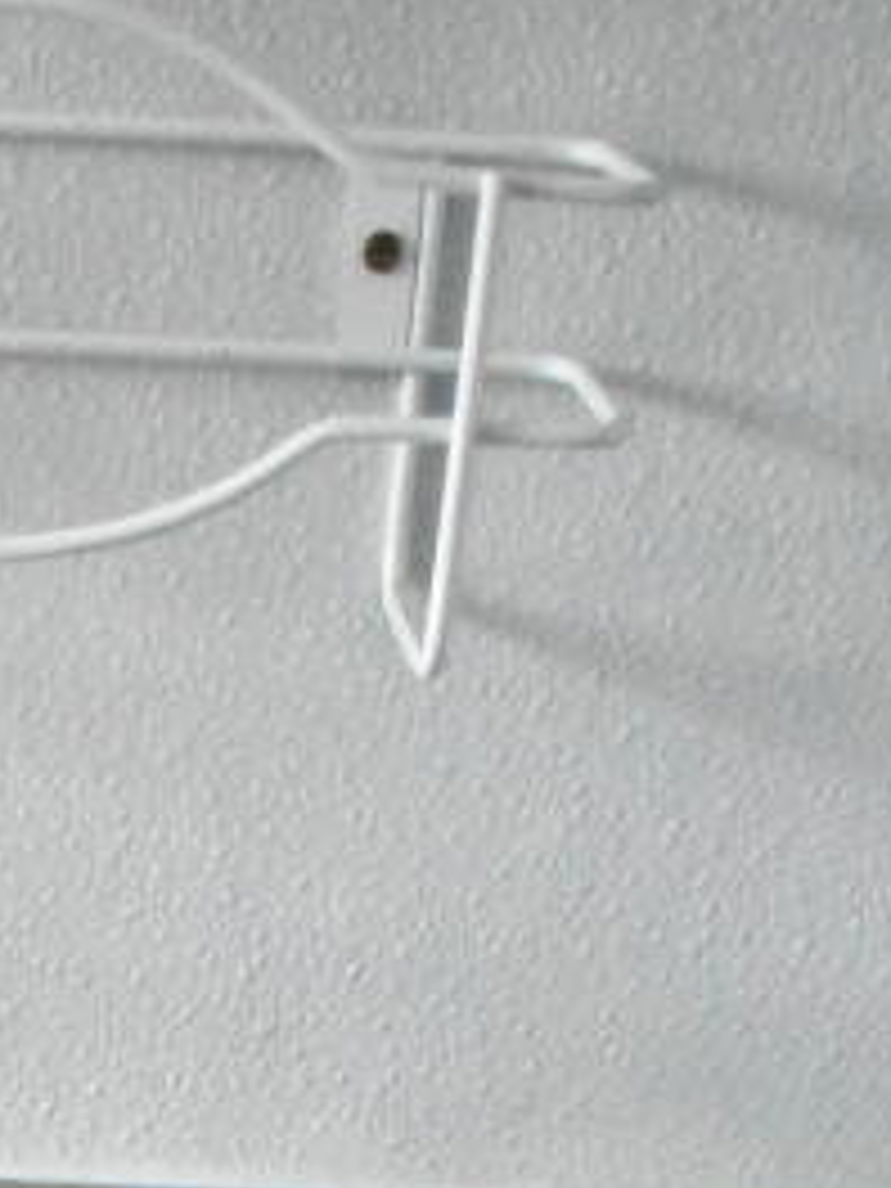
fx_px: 3775
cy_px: 2007
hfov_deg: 13.1
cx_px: -230
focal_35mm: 110
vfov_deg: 15.8
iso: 25600
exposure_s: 1/4000
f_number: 3.8
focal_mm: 22
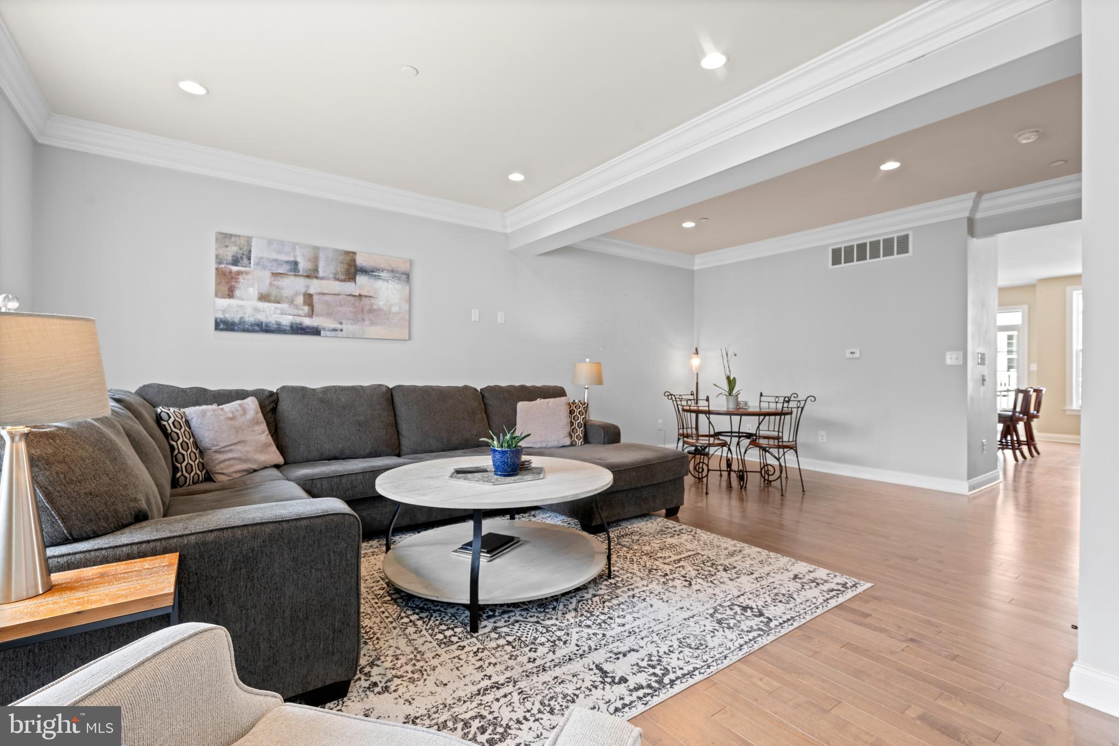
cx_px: 560
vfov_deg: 73.7
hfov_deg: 96.7
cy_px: 373
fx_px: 497
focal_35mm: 16
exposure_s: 1/5
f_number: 7.1
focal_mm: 16
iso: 400
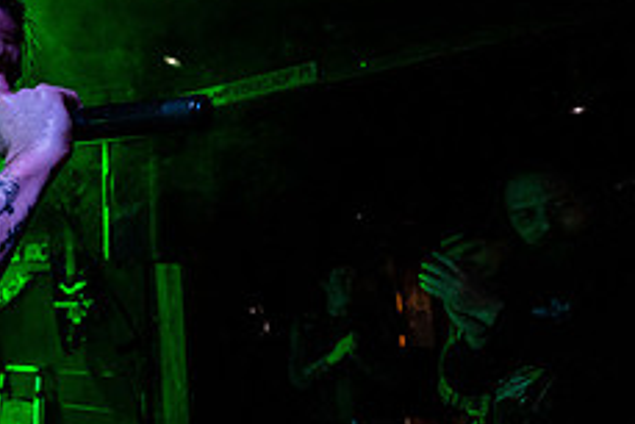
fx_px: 706
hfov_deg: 35.2
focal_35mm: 40
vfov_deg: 33.4
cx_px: -170
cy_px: 249
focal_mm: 14
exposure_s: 1/200
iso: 2000
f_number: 2.8
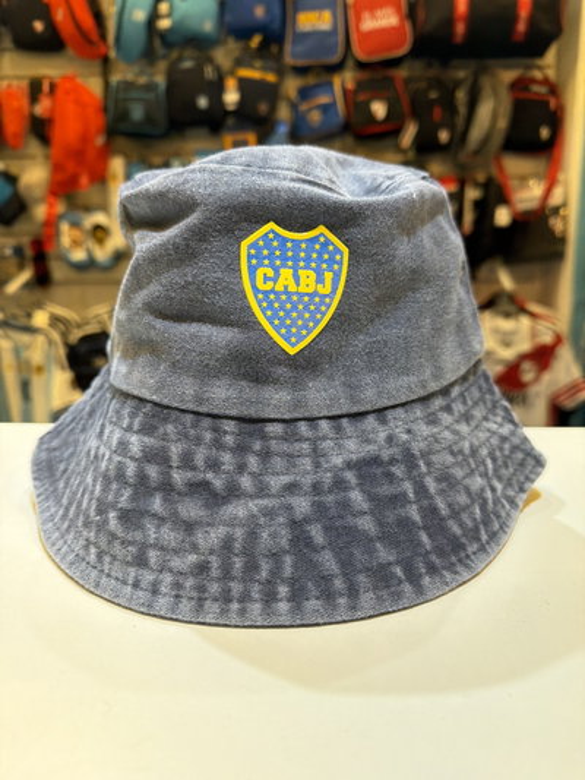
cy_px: 390
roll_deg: +0.8
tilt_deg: -12.8
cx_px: 292
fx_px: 541
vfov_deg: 71.6
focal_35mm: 24
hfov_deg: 56.8
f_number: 1.78
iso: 320
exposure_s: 1/171
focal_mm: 6.76
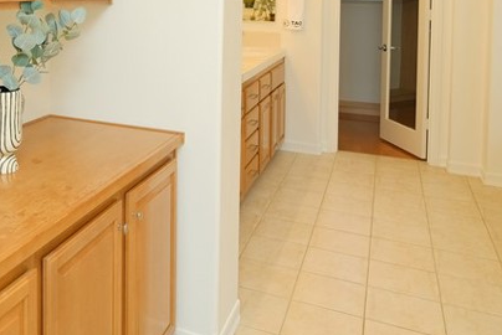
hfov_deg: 46.9
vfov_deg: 32.6
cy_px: 11
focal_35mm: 38
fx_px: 530
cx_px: 76
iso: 400
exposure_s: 1/60
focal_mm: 10
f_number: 4
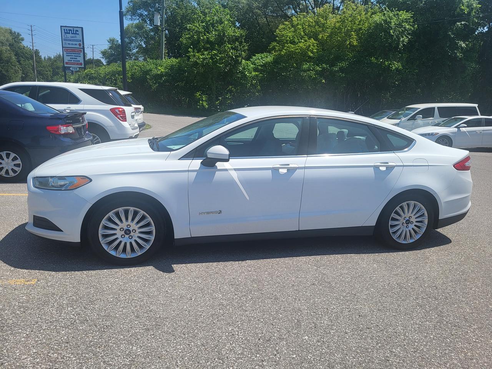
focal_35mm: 26
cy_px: 184
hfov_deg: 67.3
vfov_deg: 53.1
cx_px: 246
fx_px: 370
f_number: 1.8
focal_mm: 5.4
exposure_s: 1/2607
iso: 40
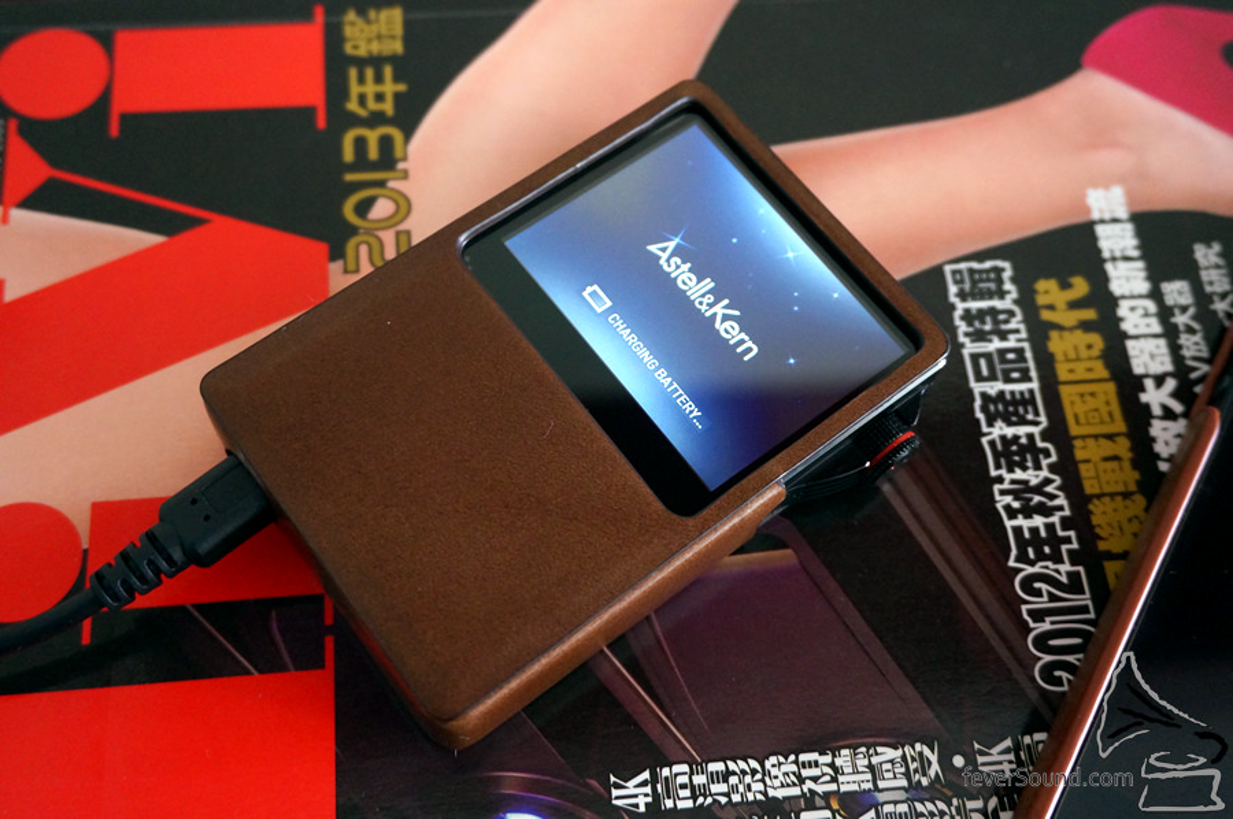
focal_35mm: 38
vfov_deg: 35.4
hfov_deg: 51.3
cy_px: 410
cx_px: 616
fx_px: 1283
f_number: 4.5
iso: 1600
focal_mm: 25
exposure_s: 1/15
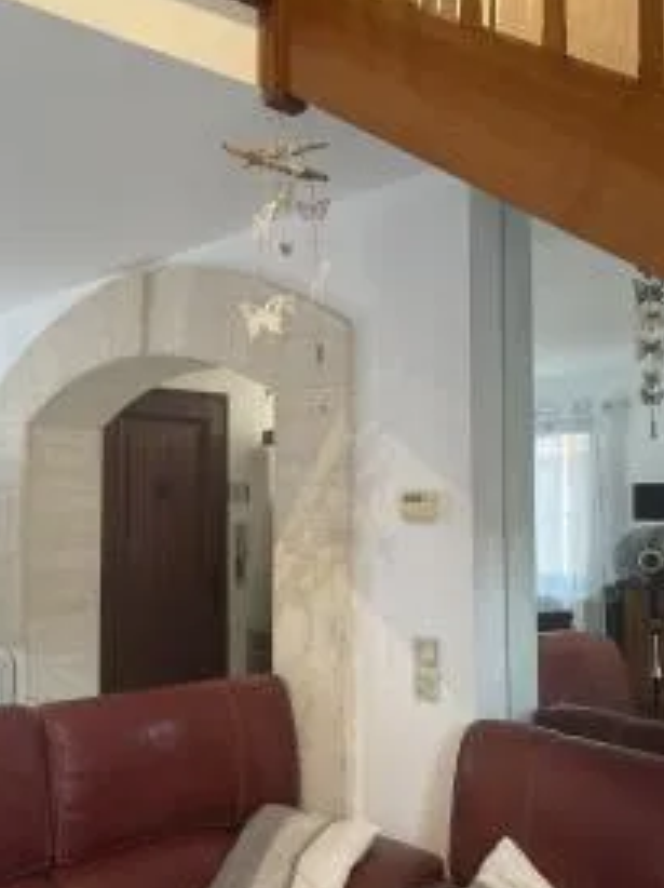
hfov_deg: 37.3
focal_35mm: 38
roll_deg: -0.4
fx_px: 973
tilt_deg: +3.0
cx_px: 220
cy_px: 460
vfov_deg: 49.0
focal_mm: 4.2
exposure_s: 1/50
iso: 250
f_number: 1.6
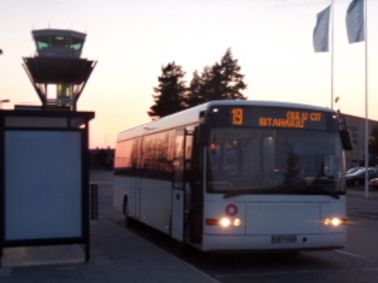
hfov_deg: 32.3
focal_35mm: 58
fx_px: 633
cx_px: 306
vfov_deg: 25.2
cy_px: 162
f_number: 3.6
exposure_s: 1/30
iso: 125
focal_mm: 5.6
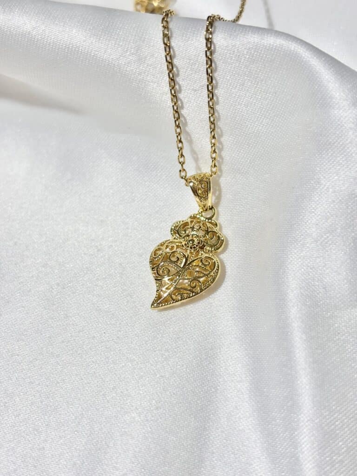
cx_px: 178
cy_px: 238
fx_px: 715
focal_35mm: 52
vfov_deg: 36.8
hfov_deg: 28.0
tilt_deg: -47.2
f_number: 1.6
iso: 32
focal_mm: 5.96
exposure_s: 1/334
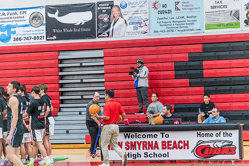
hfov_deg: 17.1
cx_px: 124
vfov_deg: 11.4
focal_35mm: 120
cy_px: 83
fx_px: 829
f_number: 4
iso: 5000
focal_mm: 120
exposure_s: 1/320
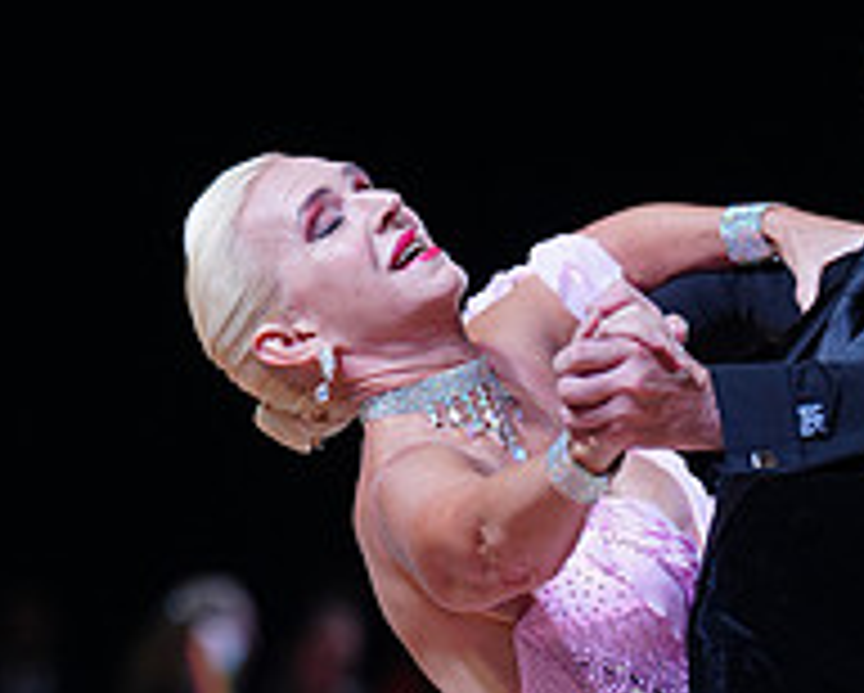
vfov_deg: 4.3
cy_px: 922
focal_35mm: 363
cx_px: 686
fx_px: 9292
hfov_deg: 5.3
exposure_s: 1/500
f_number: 2.8
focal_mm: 128
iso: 500
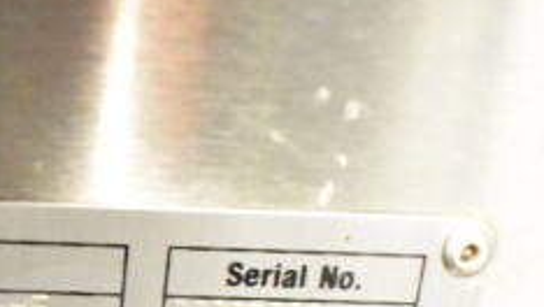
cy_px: 452
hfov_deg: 22.7
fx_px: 1299
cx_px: -2
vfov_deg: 12.8
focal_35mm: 90
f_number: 3.8
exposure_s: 1/40
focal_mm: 22
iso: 20000
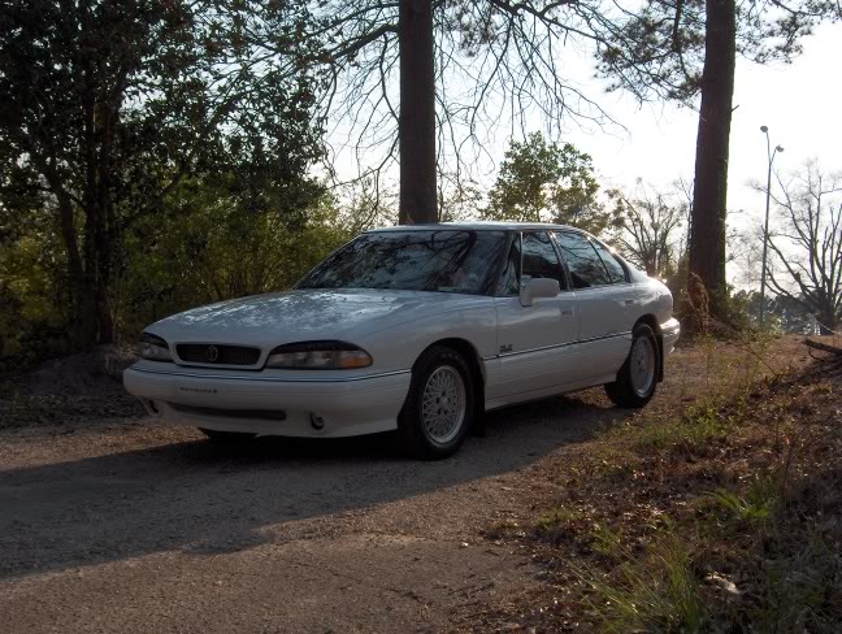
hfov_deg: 42.9
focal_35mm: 44
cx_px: 421
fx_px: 1072
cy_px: 317
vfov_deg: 33.0
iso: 100
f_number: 5
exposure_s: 1/526
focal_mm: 9
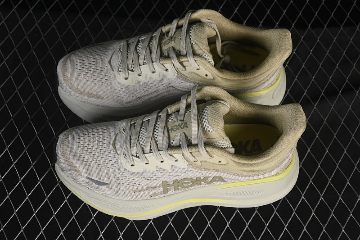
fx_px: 750
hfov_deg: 27.0
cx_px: 180
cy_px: 120
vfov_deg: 18.2
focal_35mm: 75
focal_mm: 50
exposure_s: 1/80
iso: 160
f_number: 7.1
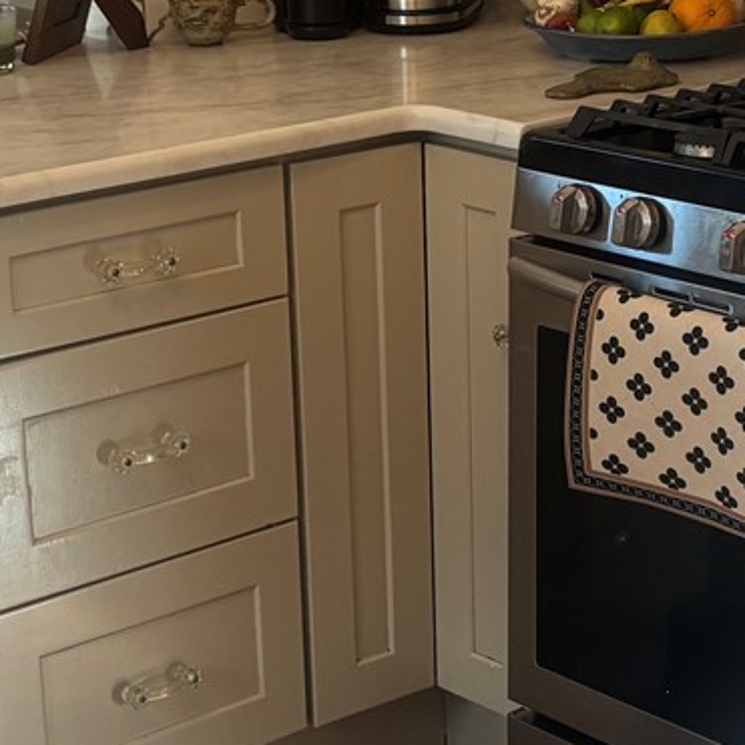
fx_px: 2411
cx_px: 424
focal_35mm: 99
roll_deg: +0.8
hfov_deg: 17.6
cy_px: 404
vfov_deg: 17.6
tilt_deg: -16.4
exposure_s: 1/60
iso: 125
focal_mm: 5.96
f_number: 1.6
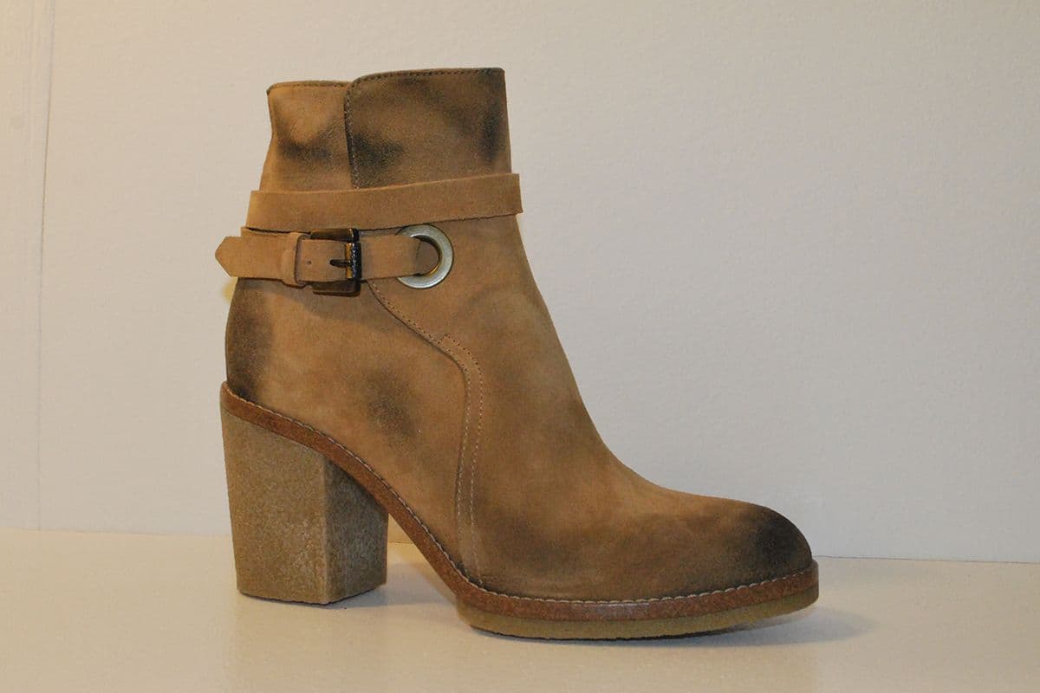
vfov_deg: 36.9
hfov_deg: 53.1
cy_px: 346
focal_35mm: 36
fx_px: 1040
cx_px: 520
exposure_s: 1/200
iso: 1600
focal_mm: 24
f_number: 10
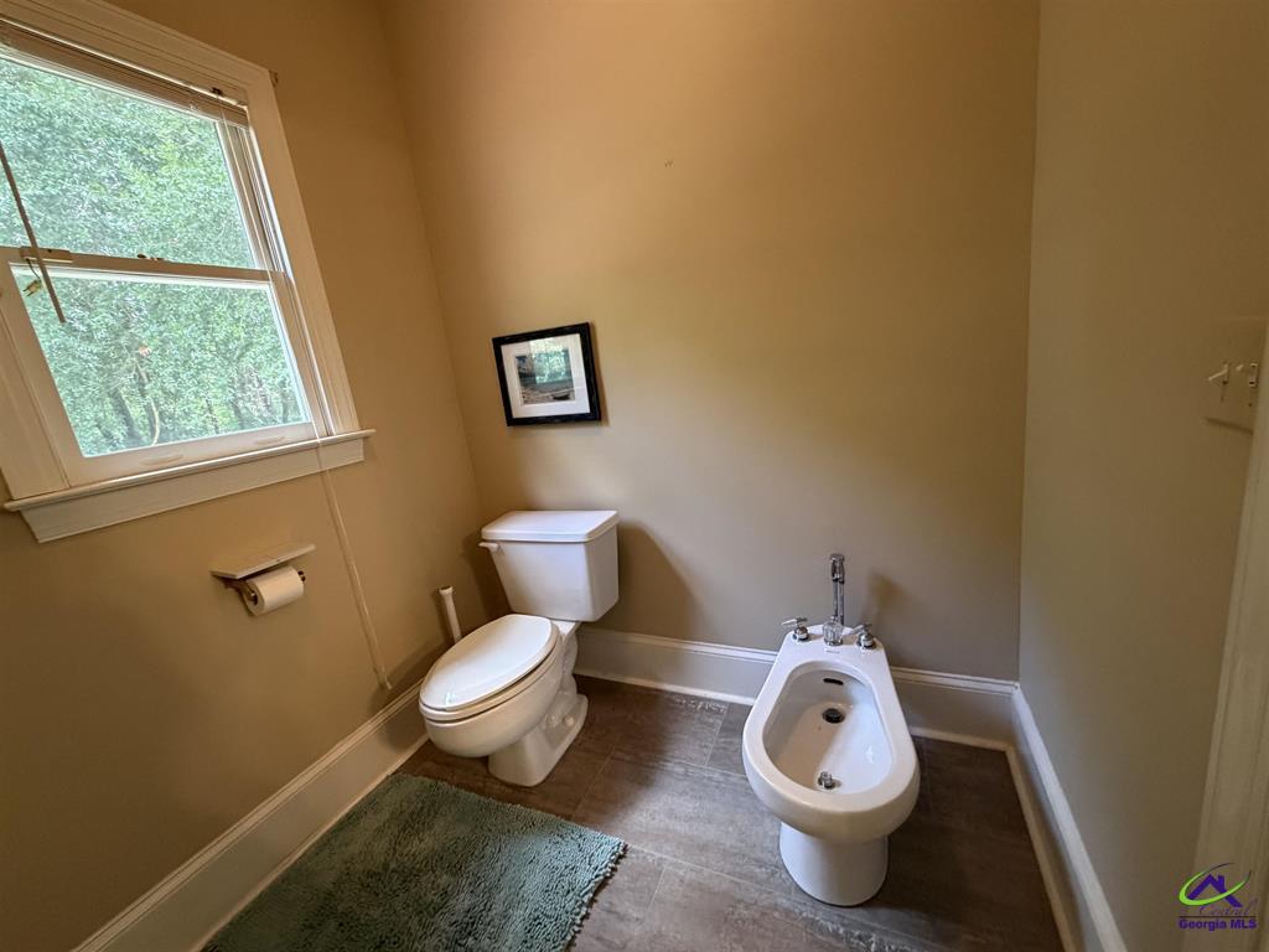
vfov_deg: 85.7
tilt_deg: -12.9
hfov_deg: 102.1
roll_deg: +7.6
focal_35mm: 14
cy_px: 476
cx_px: 634
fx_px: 513
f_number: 2.2
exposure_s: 1/60
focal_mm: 2.22
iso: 400
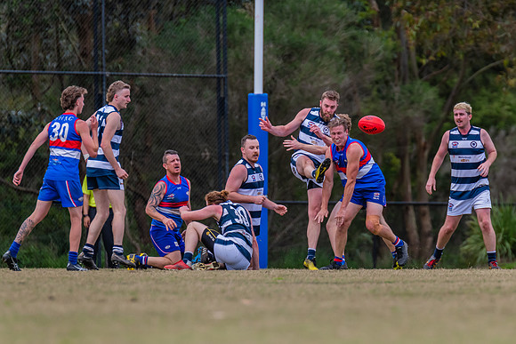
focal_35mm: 544
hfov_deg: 3.8
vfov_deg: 2.5
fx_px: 7800
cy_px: 202
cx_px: 332
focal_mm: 420
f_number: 5
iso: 800
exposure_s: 1/2000
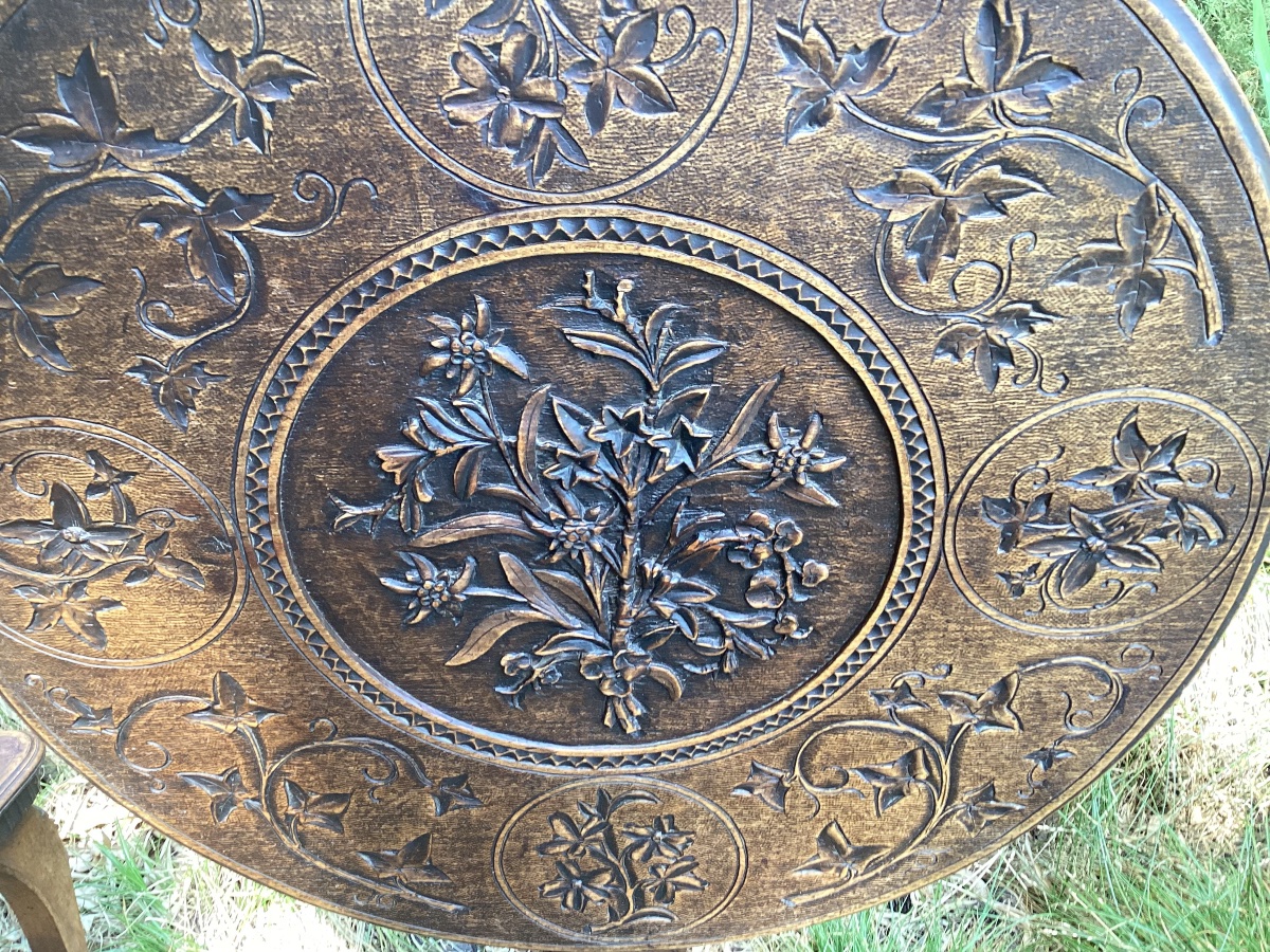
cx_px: 635
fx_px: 1137
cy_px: 476
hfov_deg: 58.4
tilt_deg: -25.3
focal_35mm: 31
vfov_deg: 45.4
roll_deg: -2.4
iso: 80
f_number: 2.4
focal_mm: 3.3
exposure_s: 1/50
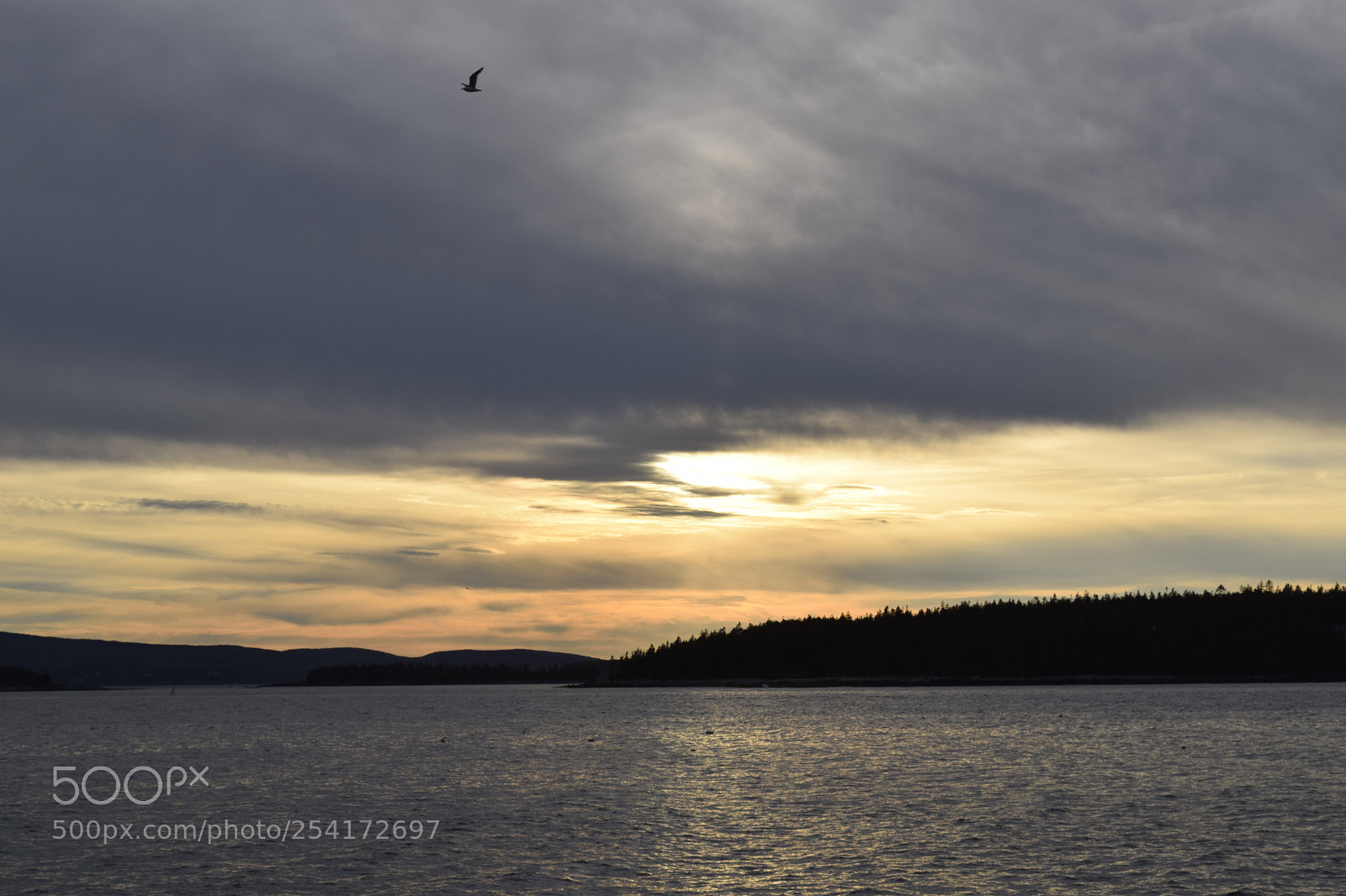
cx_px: 673
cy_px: 448
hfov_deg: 31.9
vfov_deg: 21.6
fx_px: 2355
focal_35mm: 63
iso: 200
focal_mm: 42
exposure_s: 1/400
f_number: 10
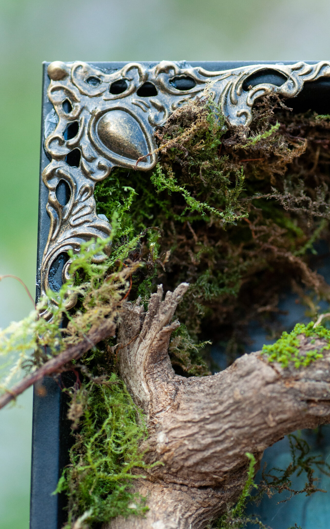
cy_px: 235
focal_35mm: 171
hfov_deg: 7.7
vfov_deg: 12.2
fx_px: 2460
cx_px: 191
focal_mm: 90
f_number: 8
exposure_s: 1/160
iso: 500
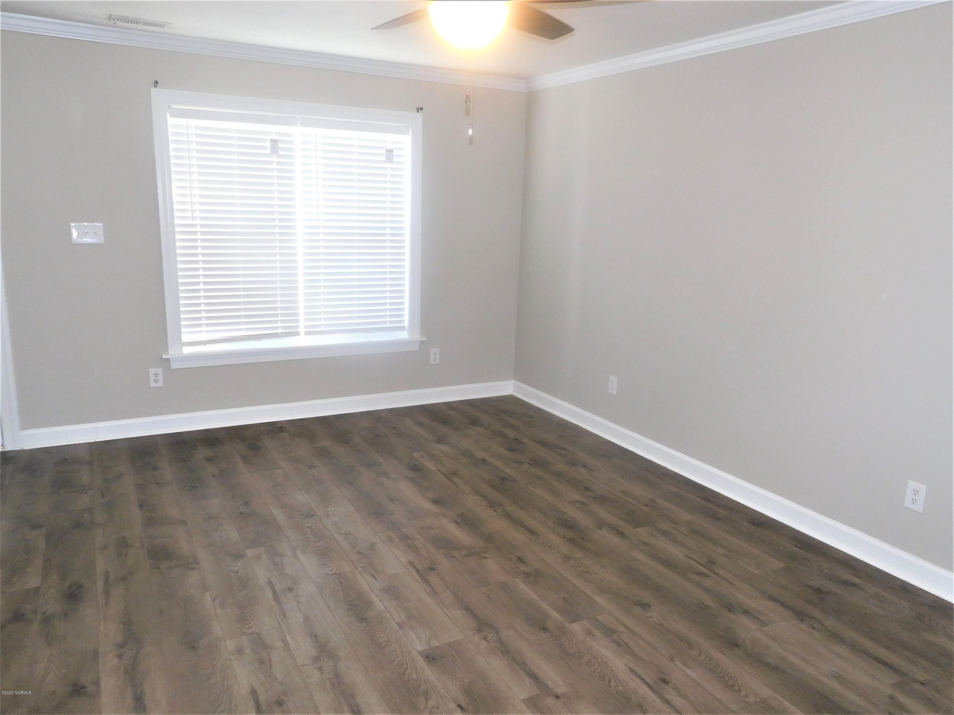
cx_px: 477
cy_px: 358
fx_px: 689
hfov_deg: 69.4
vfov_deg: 54.9
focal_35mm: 25
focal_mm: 4.5
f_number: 3.1
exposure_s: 1/30
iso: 200
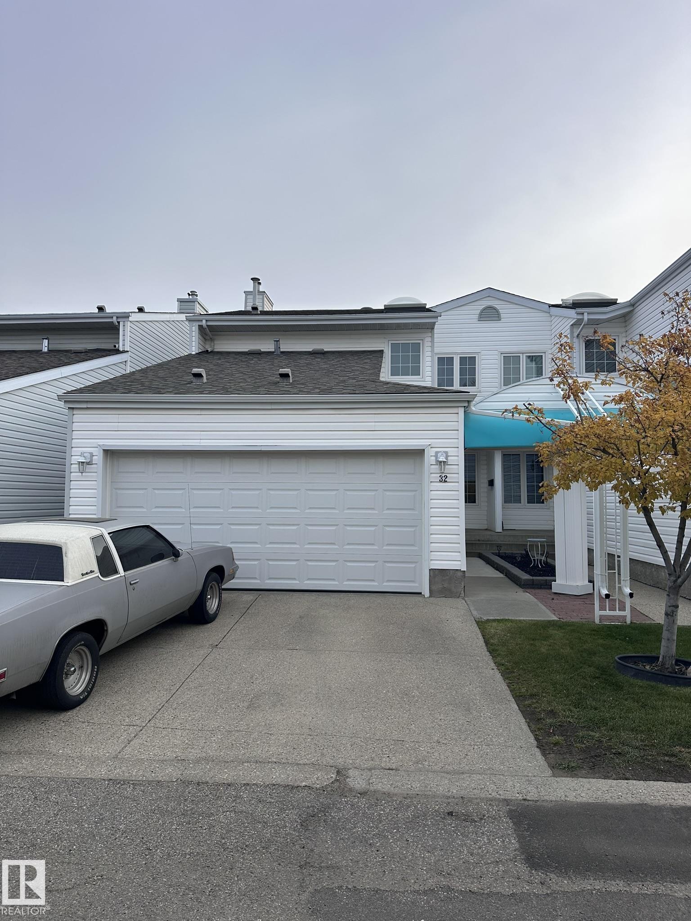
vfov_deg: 71.6
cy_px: 460
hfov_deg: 56.8
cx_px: 346
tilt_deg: +4.0
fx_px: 639
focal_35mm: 24
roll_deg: -1.0
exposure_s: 1/3247
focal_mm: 6.86
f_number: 1.78
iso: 80
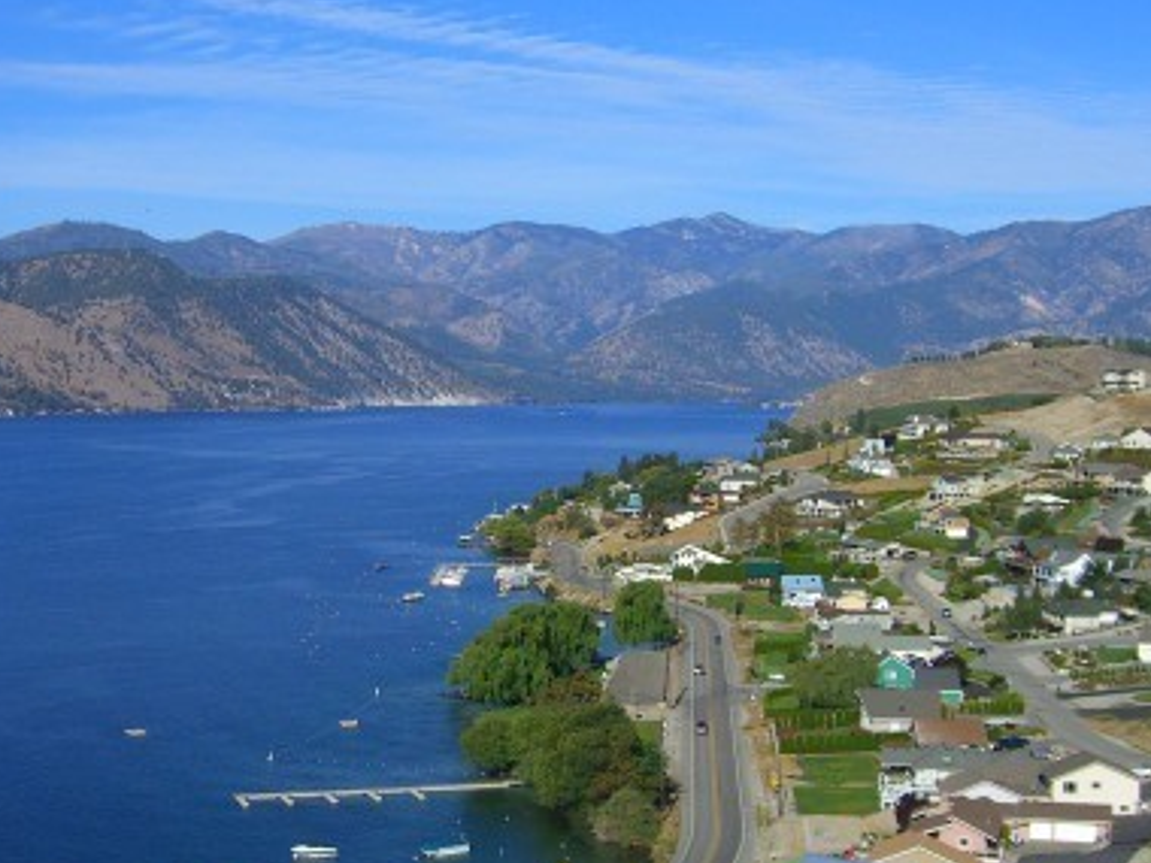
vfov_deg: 22.9
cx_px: 388
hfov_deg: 30.1
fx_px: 2128
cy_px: 472
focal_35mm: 64
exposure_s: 1/250
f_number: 8
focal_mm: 7.9
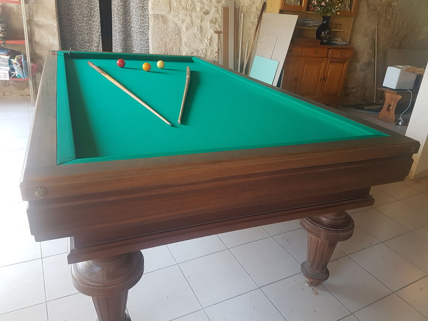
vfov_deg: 53.1
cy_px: 160
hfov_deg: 67.3
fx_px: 321
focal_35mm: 26
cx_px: 214
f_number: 1.7
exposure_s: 1/50
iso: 125
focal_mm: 4.2
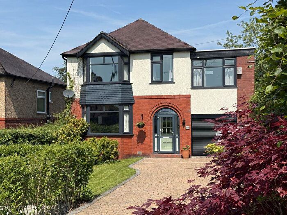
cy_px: 108
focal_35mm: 48
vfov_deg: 30.3
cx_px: 144
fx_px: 398
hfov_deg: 39.7
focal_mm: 6.76
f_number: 1.78
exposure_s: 1/5208
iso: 64
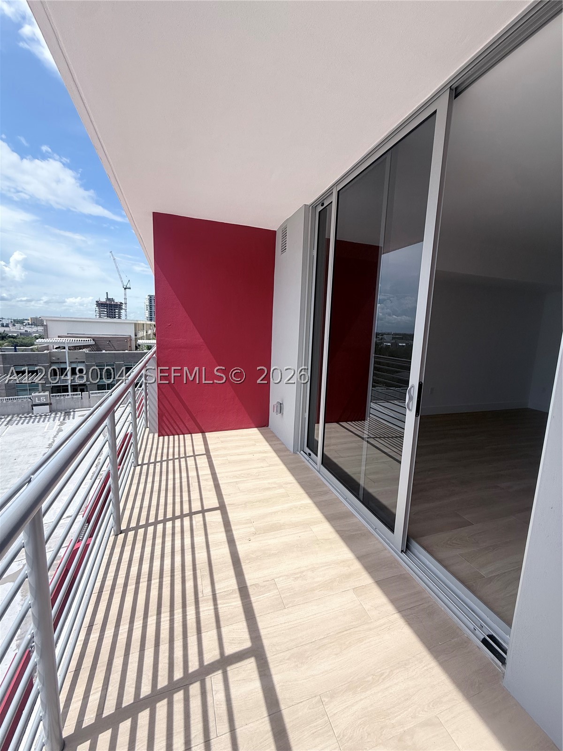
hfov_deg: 85.7
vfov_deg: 102.1
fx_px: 304
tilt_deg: -7.5
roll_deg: -2.1
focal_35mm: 14
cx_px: 282
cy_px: 376
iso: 50
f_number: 2.2
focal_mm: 2.22
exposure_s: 1/1745
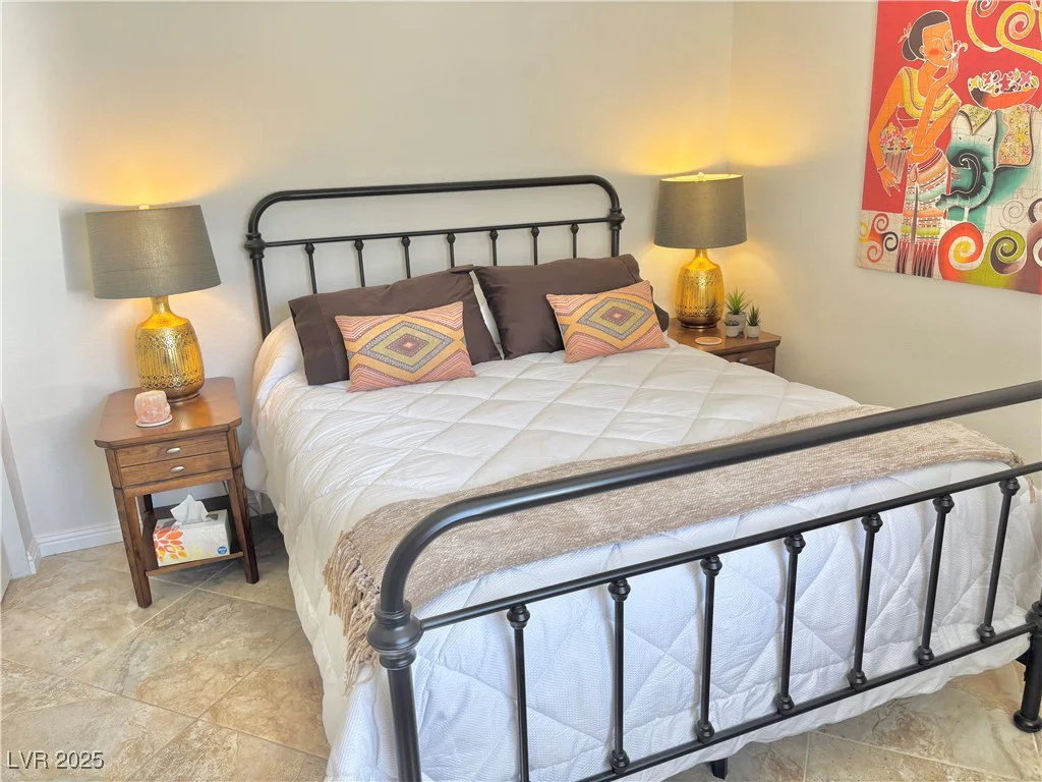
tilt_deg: -17.3
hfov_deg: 67.3
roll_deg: +2.1
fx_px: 783
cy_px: 391
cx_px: 521
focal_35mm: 26
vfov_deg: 53.1
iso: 40
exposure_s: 1/120
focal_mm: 5.96
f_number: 1.6
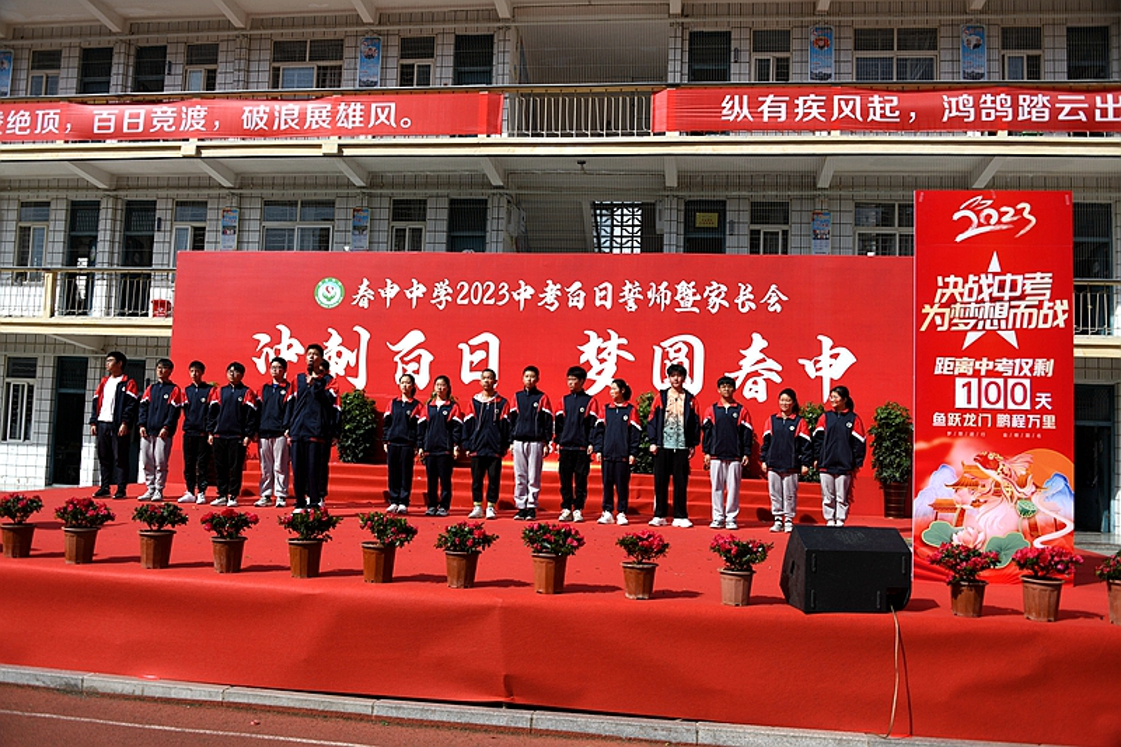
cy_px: 374
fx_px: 996
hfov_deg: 58.7
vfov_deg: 41.1
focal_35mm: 32
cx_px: 560
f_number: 4.5
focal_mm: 32
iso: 64
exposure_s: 1/640
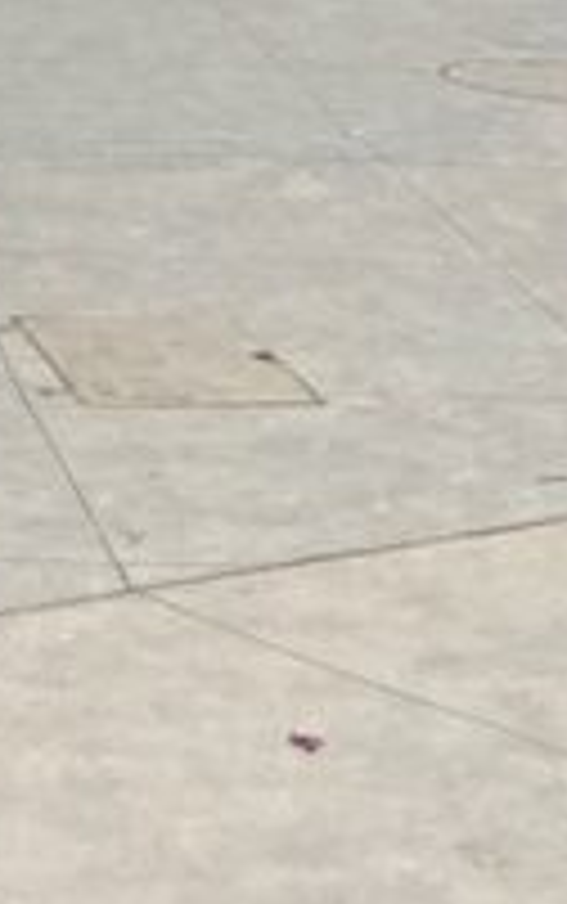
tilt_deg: +3.7
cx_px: 4
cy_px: -949
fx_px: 3725
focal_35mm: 151
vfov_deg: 12.2
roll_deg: +0.9
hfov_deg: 8.7
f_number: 1.8
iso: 20
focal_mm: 3.99
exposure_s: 1/607
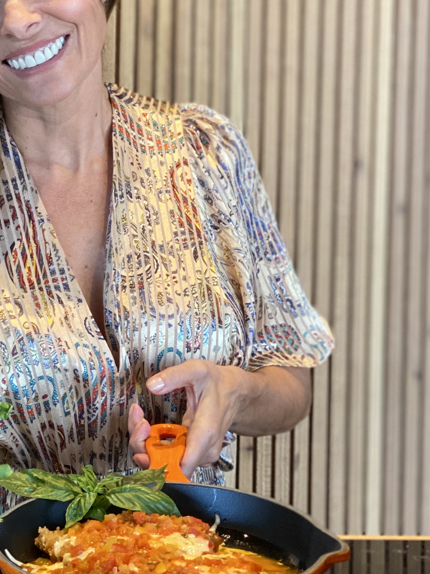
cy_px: 175
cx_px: 33
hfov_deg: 13.2
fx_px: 1838
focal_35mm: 111
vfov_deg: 17.7
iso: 250
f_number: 2
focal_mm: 6
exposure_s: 1/120
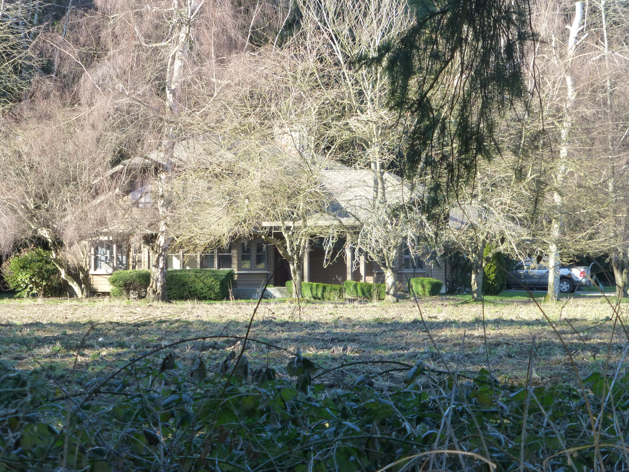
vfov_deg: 12.1
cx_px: 314
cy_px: 236
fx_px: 2217
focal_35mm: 122
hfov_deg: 16.1
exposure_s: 1/80
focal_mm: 21.8
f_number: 5.4
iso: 160
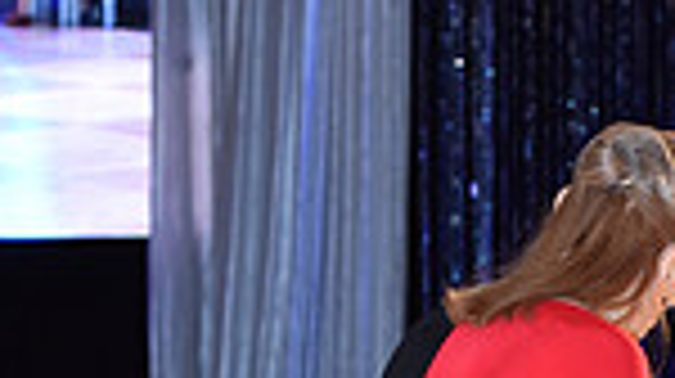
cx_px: 713
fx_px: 6222
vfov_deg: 3.5
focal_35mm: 348
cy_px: 716
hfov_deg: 6.2
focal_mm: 86
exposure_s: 1/250
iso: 2000
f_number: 5
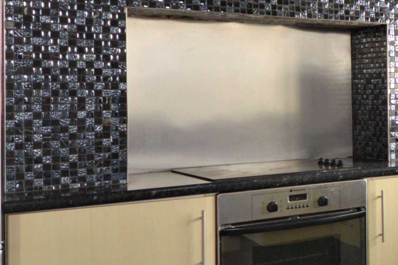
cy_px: 92
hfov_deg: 26.5
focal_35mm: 60
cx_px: 558
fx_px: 663
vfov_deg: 22.5
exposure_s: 1/80
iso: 400
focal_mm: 10
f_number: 4.5
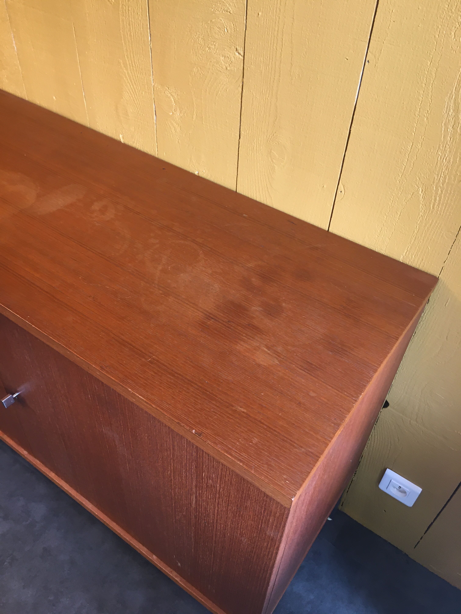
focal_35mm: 29
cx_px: 230
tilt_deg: -44.4
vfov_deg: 61.7
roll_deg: -5.0
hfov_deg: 48.2
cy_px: 307
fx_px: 515
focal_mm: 4.15
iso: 100
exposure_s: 1/33
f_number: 2.2
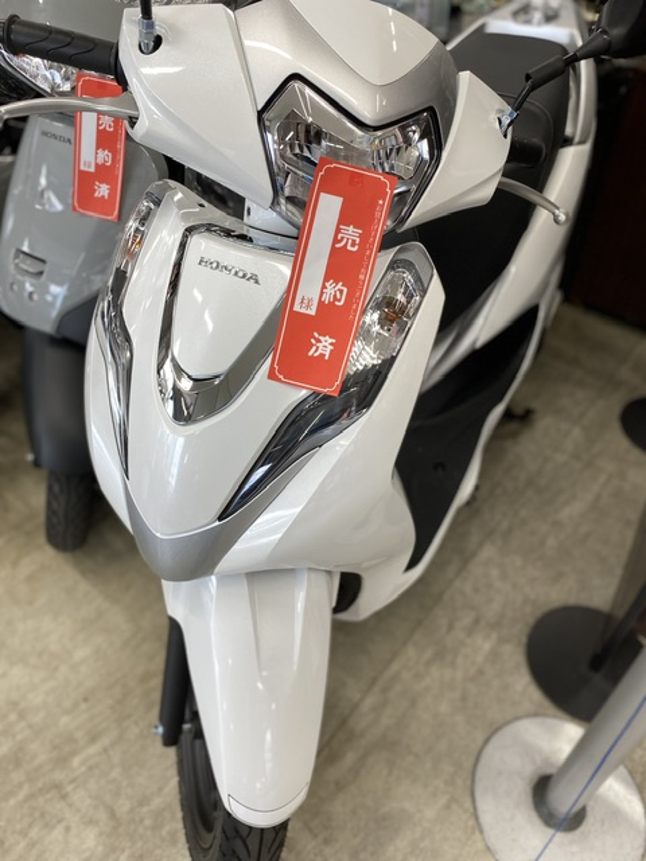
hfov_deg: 53.1
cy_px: 430
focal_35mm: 26
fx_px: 647
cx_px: 323
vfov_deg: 67.3
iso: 32
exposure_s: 1/106
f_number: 1.8
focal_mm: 4.25
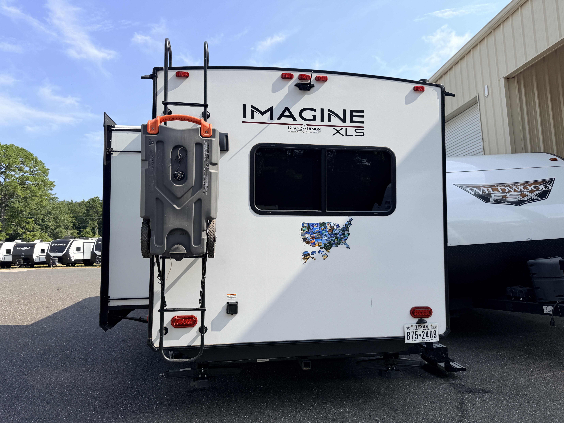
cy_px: 212
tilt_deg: +4.2
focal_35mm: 24
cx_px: 282
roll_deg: +3.8
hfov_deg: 71.6
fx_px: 391
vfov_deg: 56.8
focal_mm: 6.76
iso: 80
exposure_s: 1/3953
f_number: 1.78
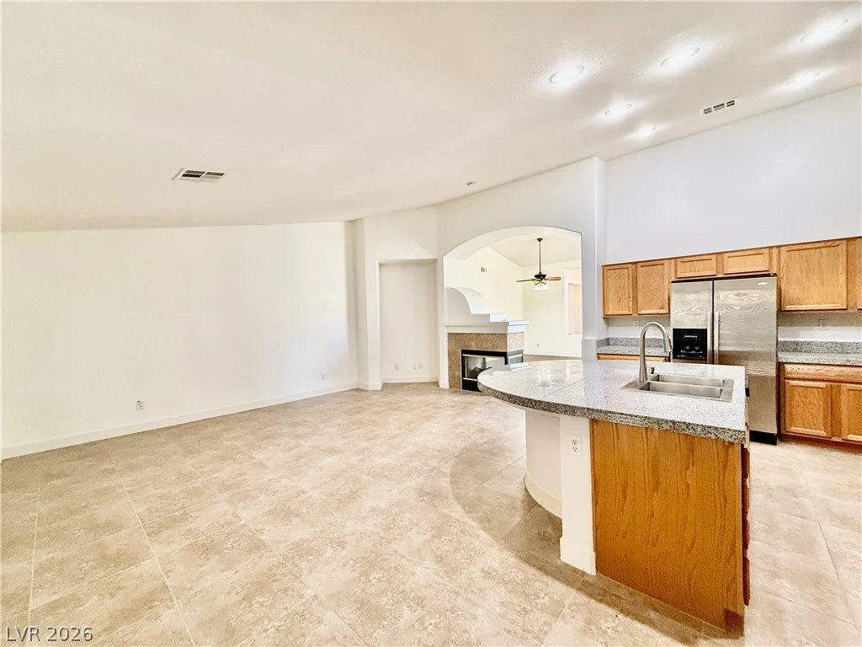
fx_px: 349
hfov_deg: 102.1
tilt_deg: +0.0
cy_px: 324
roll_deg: +2.8
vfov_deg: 85.7
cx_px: 431
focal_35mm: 14
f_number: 2.2
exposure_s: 1/120
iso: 320
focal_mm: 2.22
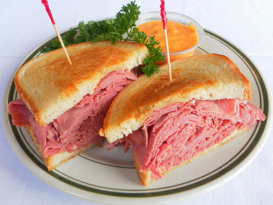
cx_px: 136
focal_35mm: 37
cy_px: 102
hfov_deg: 50.1
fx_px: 292
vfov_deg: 38.7
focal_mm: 6.6
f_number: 3.2
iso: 80
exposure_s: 1/50
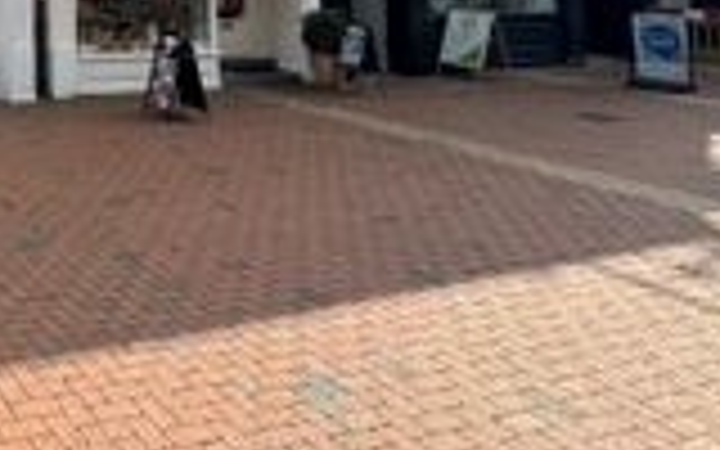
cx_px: -81
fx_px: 726
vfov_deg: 29.8
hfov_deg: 41.4
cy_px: -81
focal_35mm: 37
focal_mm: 2.22
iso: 40
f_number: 2.2
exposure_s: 1/548
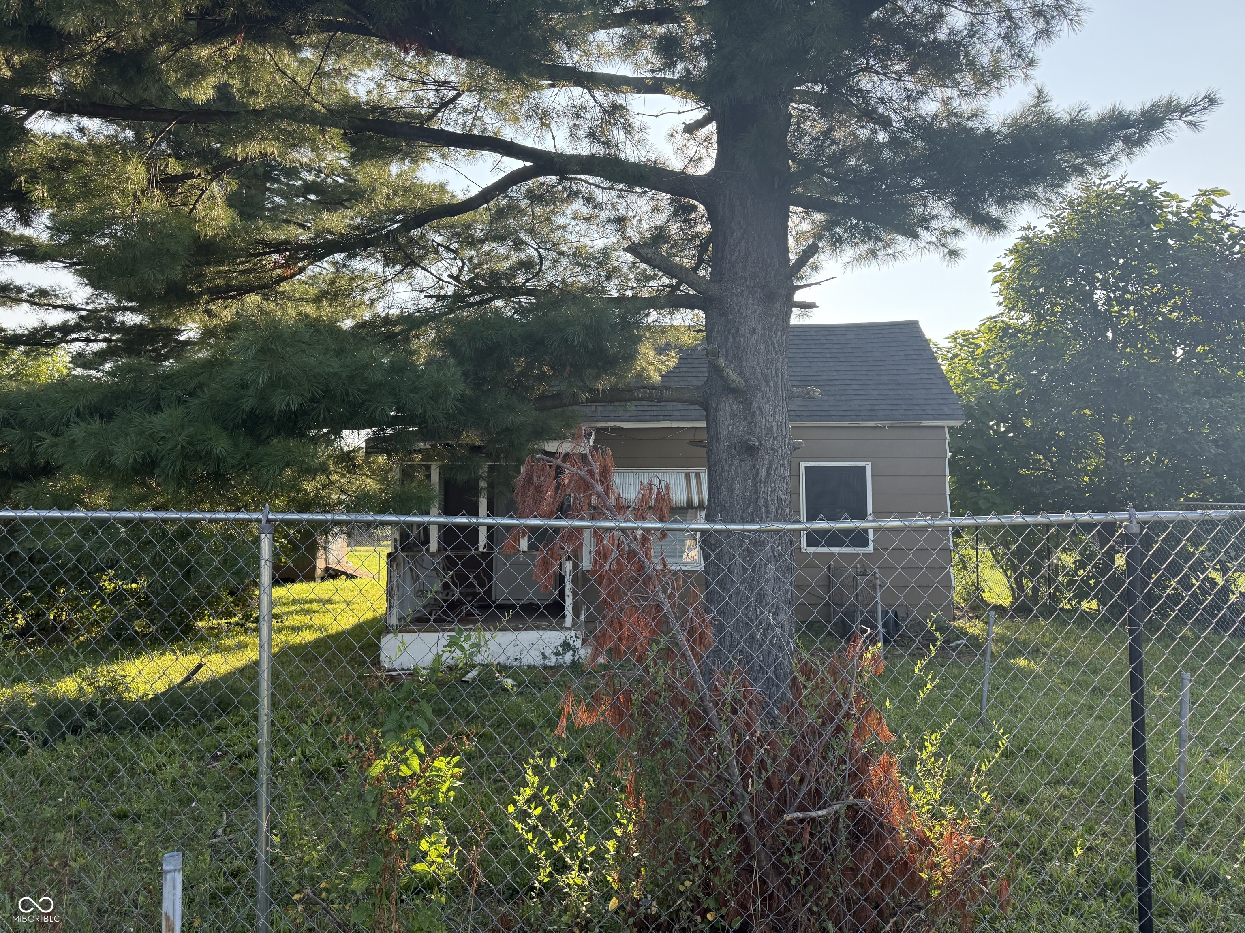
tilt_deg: +4.4
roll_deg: +1.7
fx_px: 863
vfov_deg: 56.8
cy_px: 466
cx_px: 622
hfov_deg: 71.6
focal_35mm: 24
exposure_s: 1/1018
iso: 100
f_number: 1.78
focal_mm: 6.76
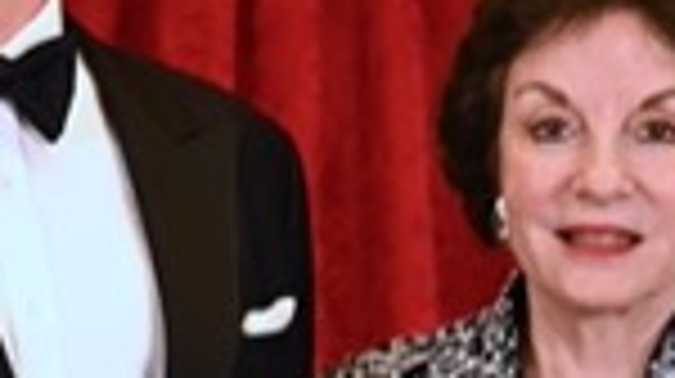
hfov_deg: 13.2
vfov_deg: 7.4
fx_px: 2896
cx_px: 36
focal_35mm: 162
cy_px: 524
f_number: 4
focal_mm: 29
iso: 640
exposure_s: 1/125
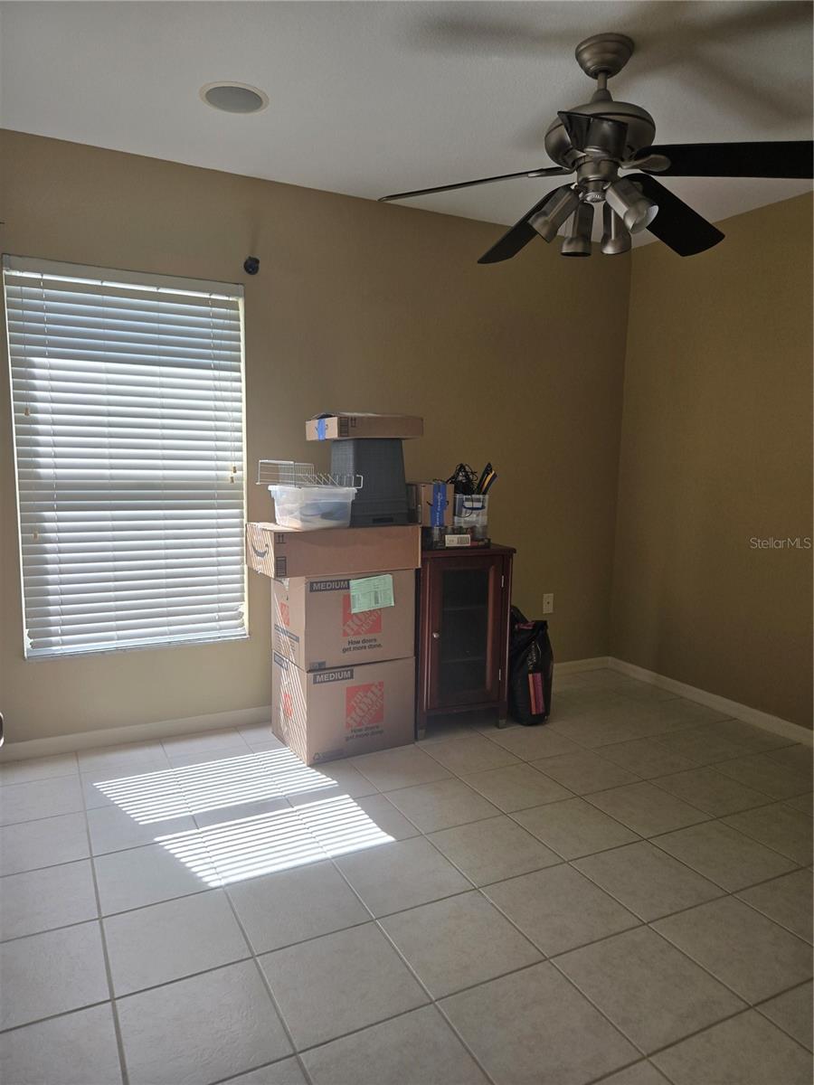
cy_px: 542
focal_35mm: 23
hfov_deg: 58.9
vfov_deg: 73.9
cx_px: 407
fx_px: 721
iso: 80
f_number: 1.8
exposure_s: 1/120
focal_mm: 5.4
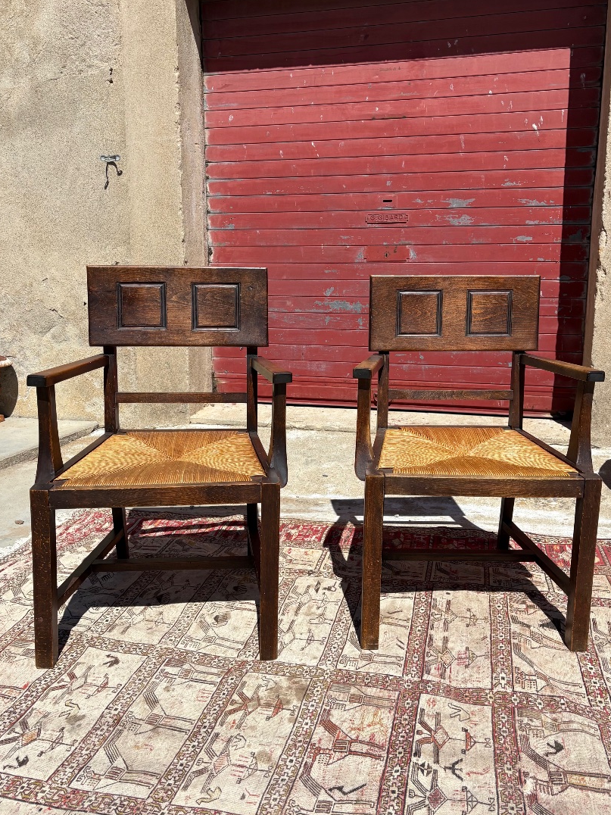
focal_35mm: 29
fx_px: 682
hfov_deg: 48.2
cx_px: 321
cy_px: 389
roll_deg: +0.4
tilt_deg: -7.8
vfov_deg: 61.6
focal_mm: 5.96
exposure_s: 1/4950
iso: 50
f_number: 1.6
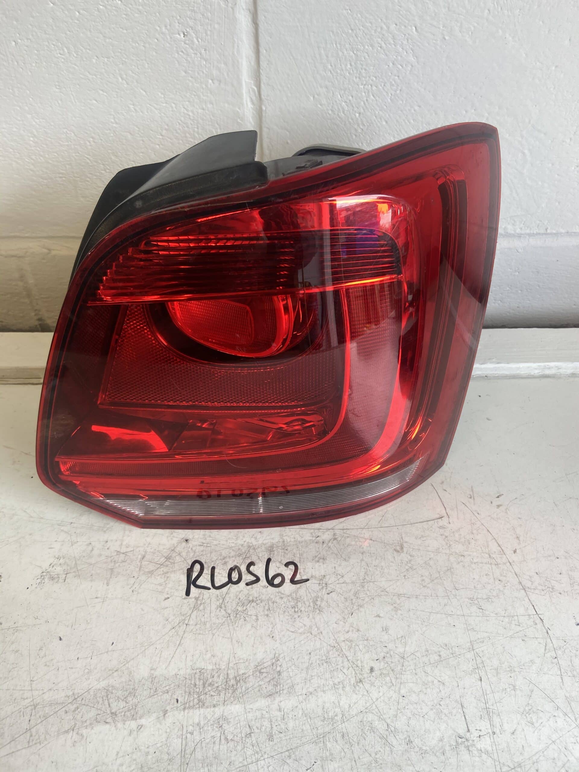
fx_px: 580
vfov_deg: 67.3
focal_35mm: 26
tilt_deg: -43.3
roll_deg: -0.4
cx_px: 290
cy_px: 386
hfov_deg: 53.1
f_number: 1.8
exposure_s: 1/100
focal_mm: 4.25
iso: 50
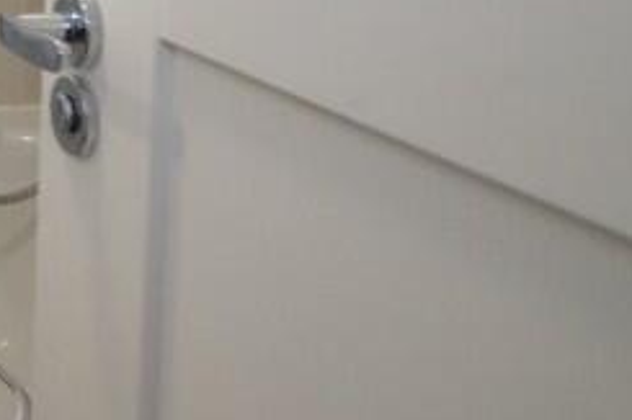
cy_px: -138
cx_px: -591
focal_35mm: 69
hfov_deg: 19.3
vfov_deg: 18.2
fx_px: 1212
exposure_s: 1/60
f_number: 4.2
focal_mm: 11
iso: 1600
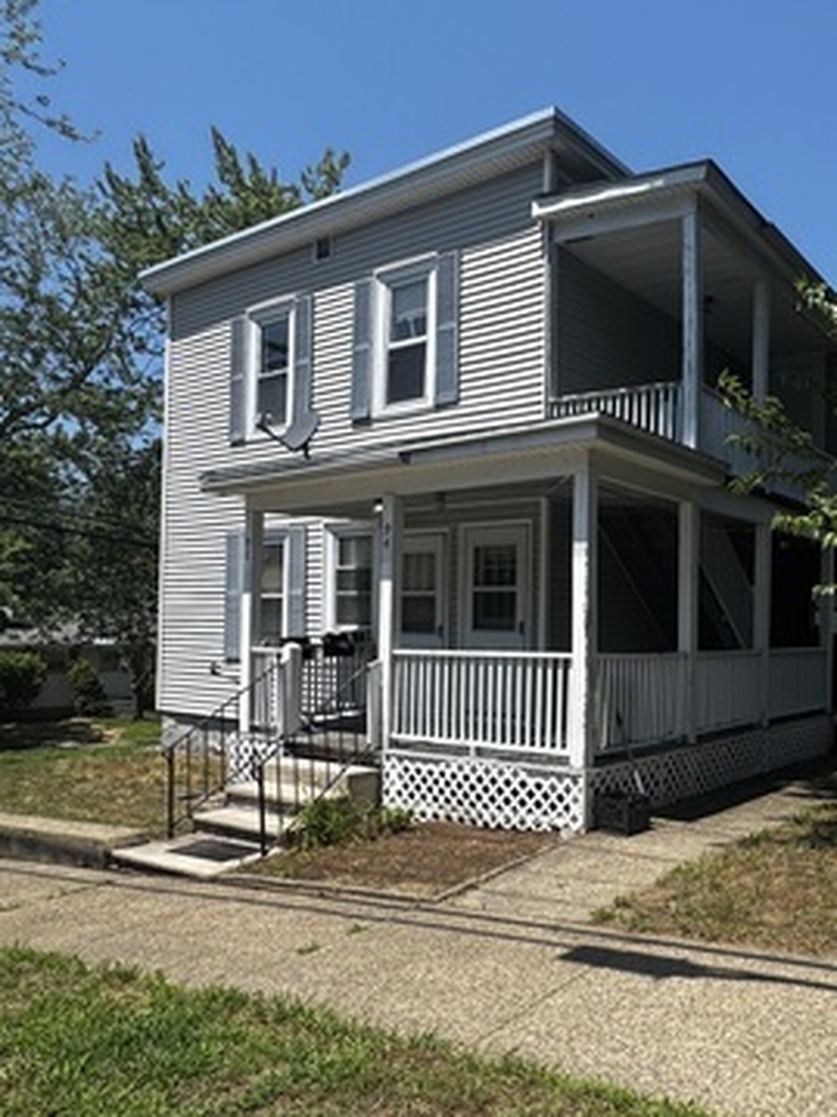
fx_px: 839
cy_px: 611
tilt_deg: +2.3
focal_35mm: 26
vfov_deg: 67.2
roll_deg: +0.0
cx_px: 619
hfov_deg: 51.0
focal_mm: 2.22
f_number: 2.2
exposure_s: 1/1709
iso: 50
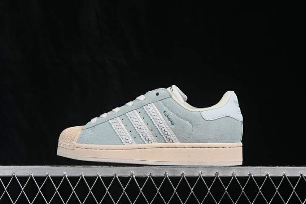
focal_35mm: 75
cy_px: 102
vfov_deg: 18.2
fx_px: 637
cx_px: 153
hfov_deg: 27.0
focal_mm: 50
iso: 160
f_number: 8
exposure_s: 1/80
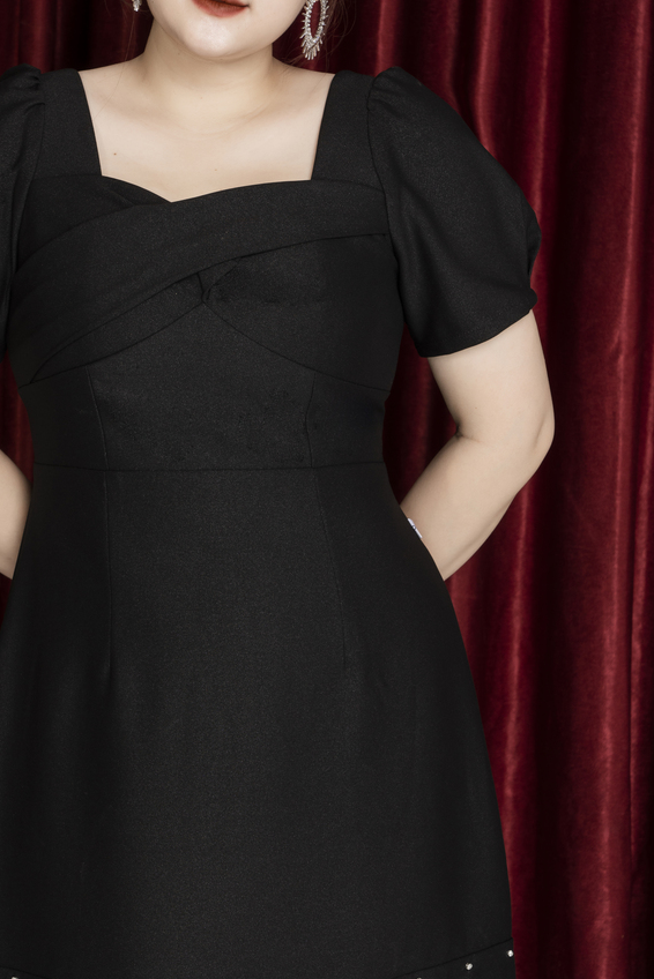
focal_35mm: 99
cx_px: 187
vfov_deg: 20.6
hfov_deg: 13.8
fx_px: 2695
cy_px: 478
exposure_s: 1/160
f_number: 5.6
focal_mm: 56
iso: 160
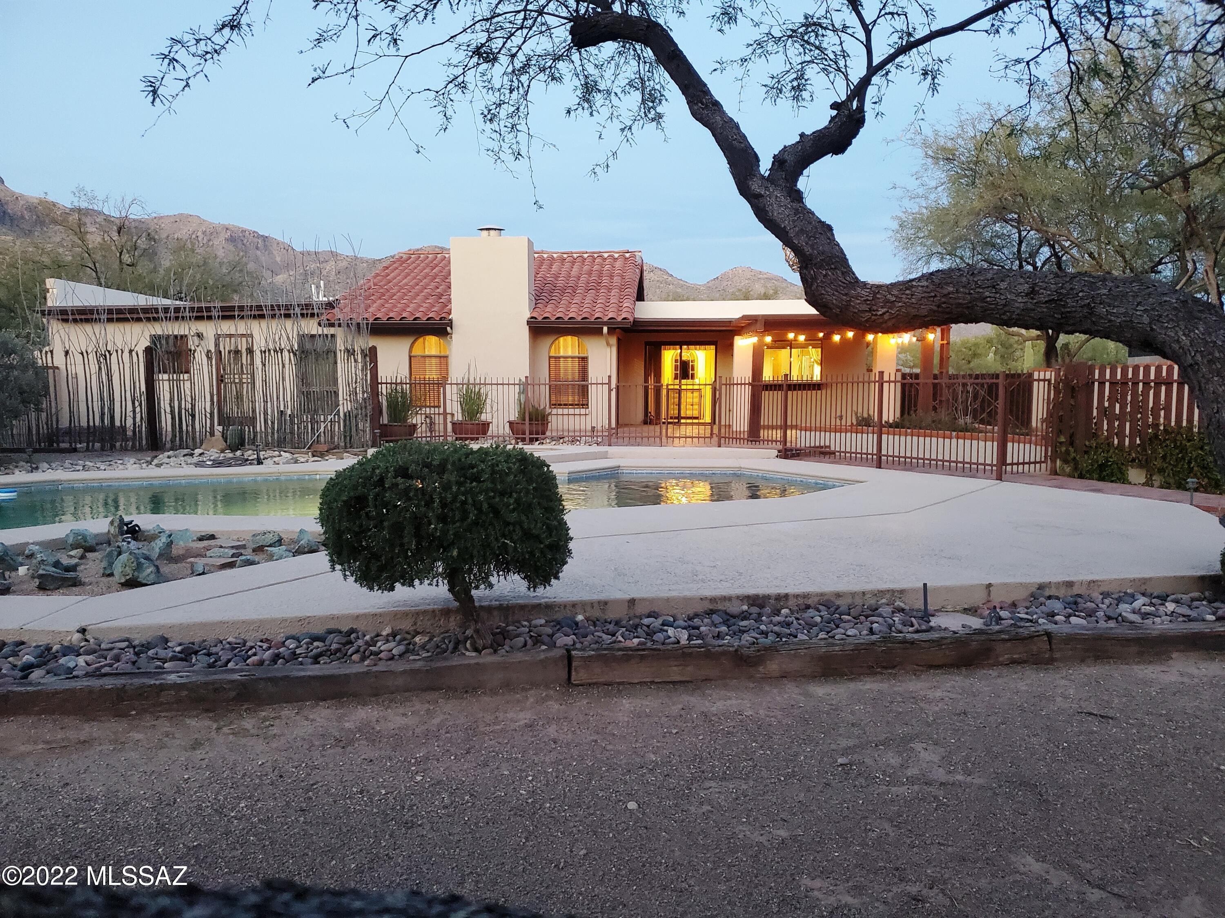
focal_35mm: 26
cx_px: 612
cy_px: 459
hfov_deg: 67.3
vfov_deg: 53.1
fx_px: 920
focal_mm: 4.3
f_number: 1.5
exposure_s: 1/40
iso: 640
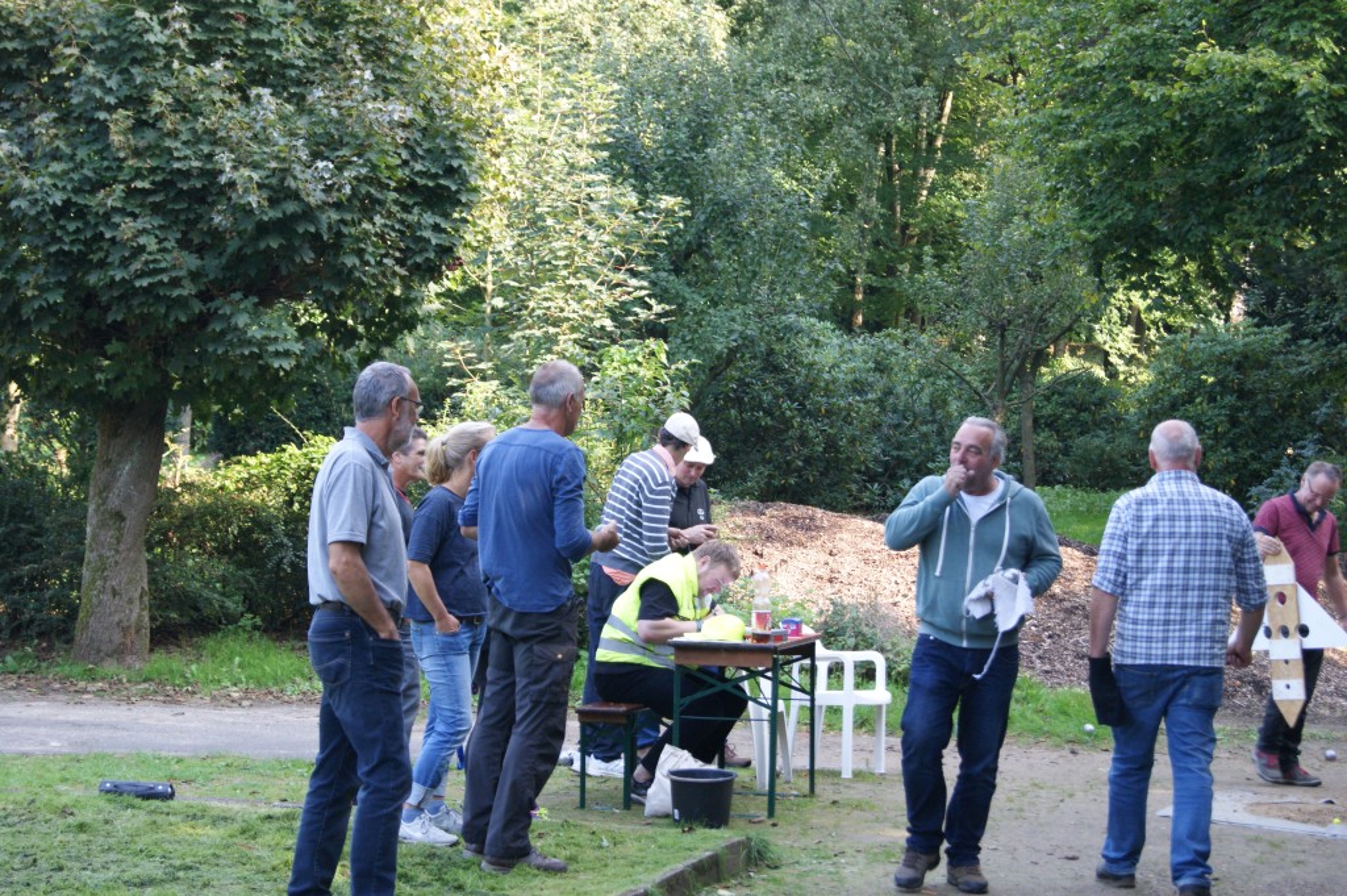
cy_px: 448
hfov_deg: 27.0
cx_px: 674
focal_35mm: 75
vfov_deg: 18.2
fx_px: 2804
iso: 400
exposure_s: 1/125
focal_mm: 50
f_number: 5.6
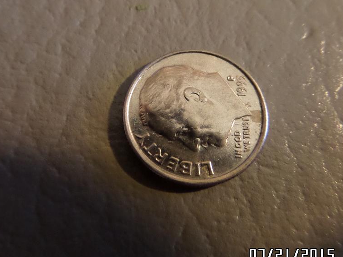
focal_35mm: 31
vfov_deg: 45.4
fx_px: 307
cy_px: 112
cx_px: 145
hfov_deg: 58.1
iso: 400
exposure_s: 1/10
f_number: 3.2
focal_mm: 4
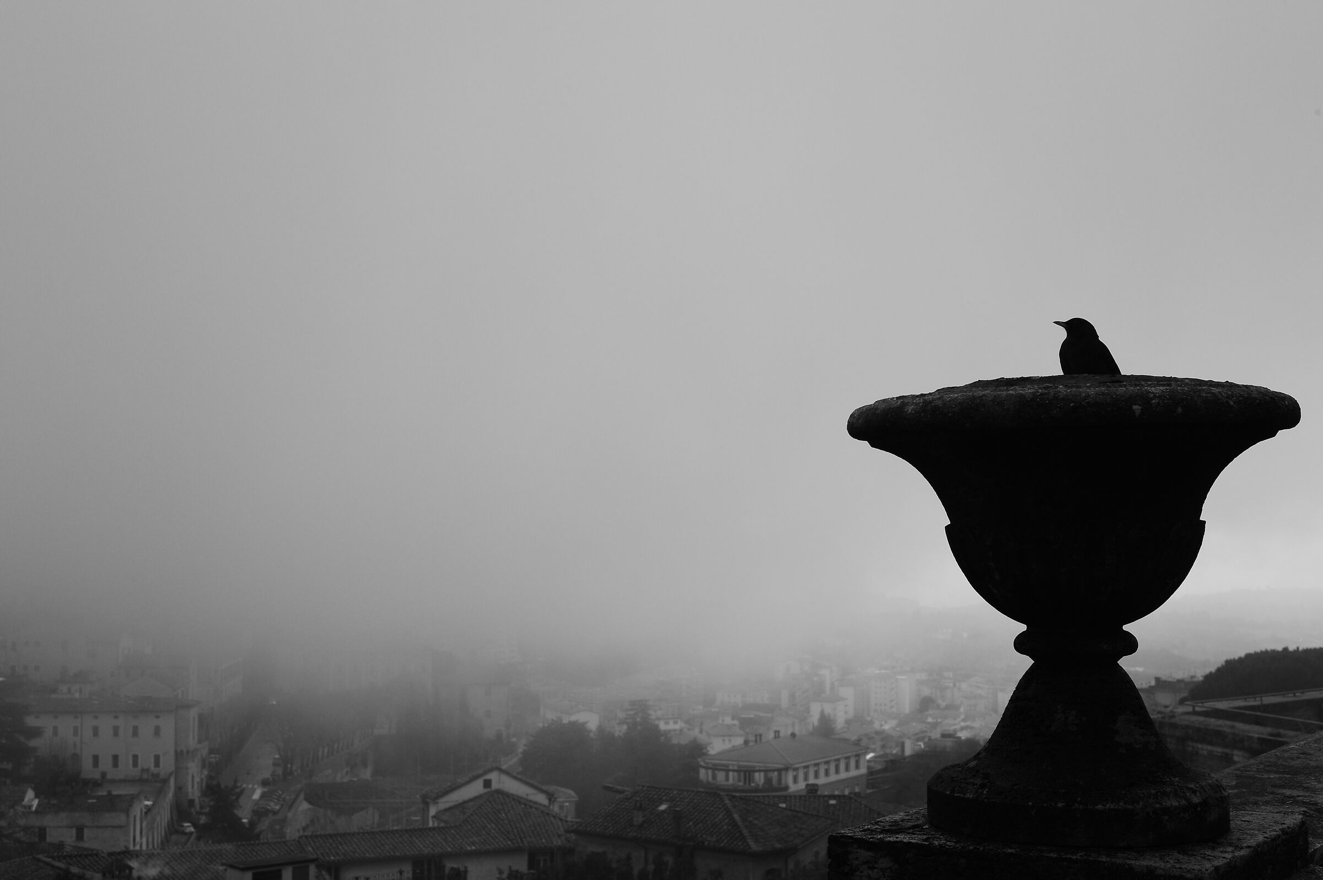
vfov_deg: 27.0
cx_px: 662
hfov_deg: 39.6
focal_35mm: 50
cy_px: 440
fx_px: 1836
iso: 200
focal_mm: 50
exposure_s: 1/160
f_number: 14
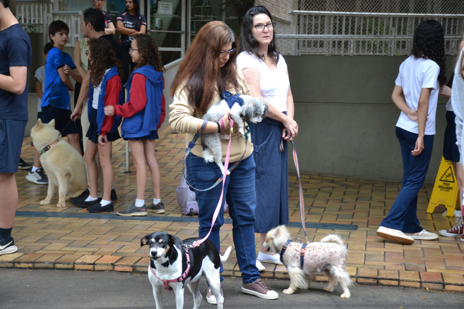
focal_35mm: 84
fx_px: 1083
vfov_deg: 16.3
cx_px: 232
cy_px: 154
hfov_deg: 24.2
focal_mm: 56
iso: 800
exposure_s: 1/60
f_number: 4.8
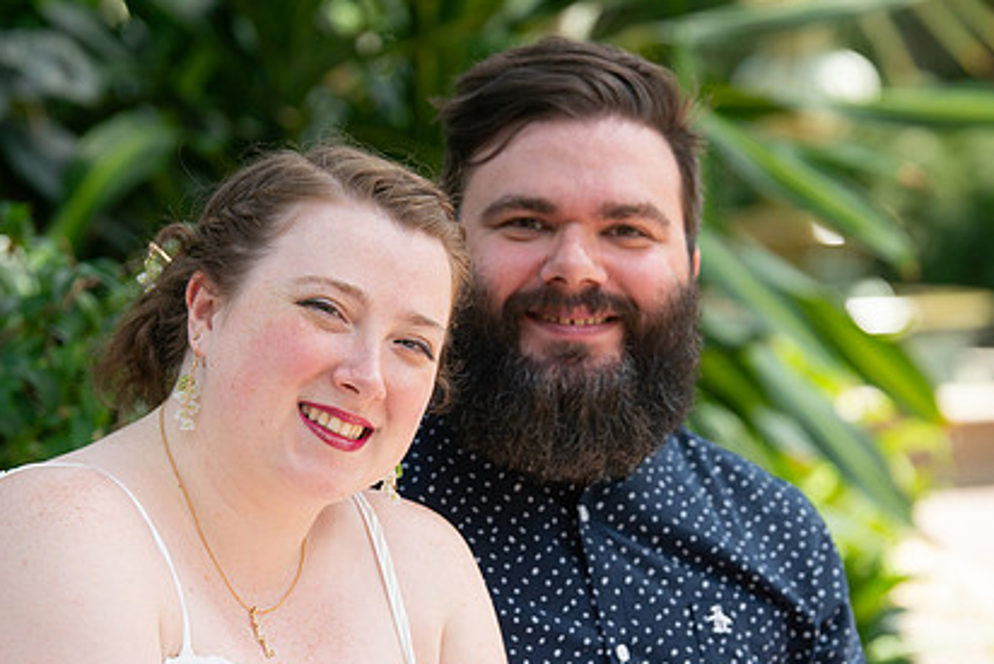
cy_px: 395
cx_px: 417
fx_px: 5054
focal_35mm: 183
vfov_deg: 7.5
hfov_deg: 11.2
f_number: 4.5
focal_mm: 130
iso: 320
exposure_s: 1/400
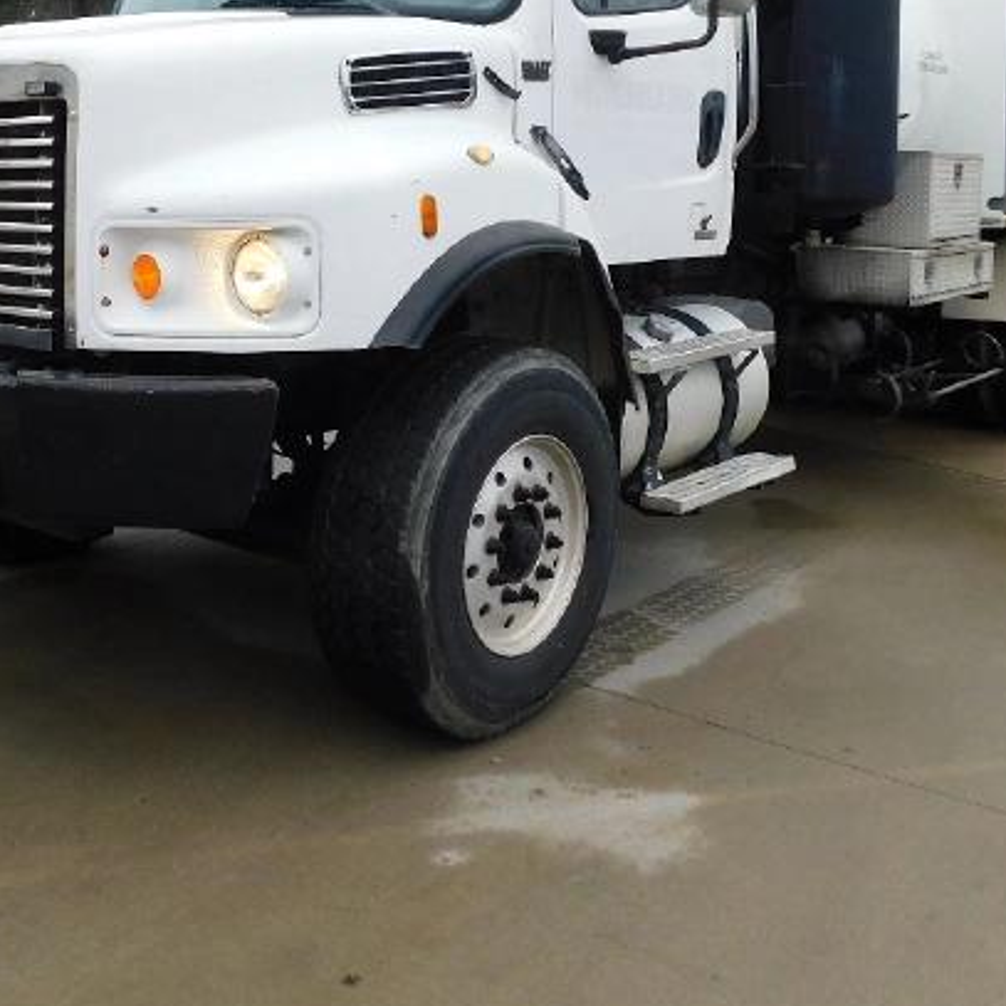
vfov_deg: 40.9
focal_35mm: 40
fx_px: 1315
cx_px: 410
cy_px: 282
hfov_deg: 41.7
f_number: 3
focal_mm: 4
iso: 125
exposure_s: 1/250
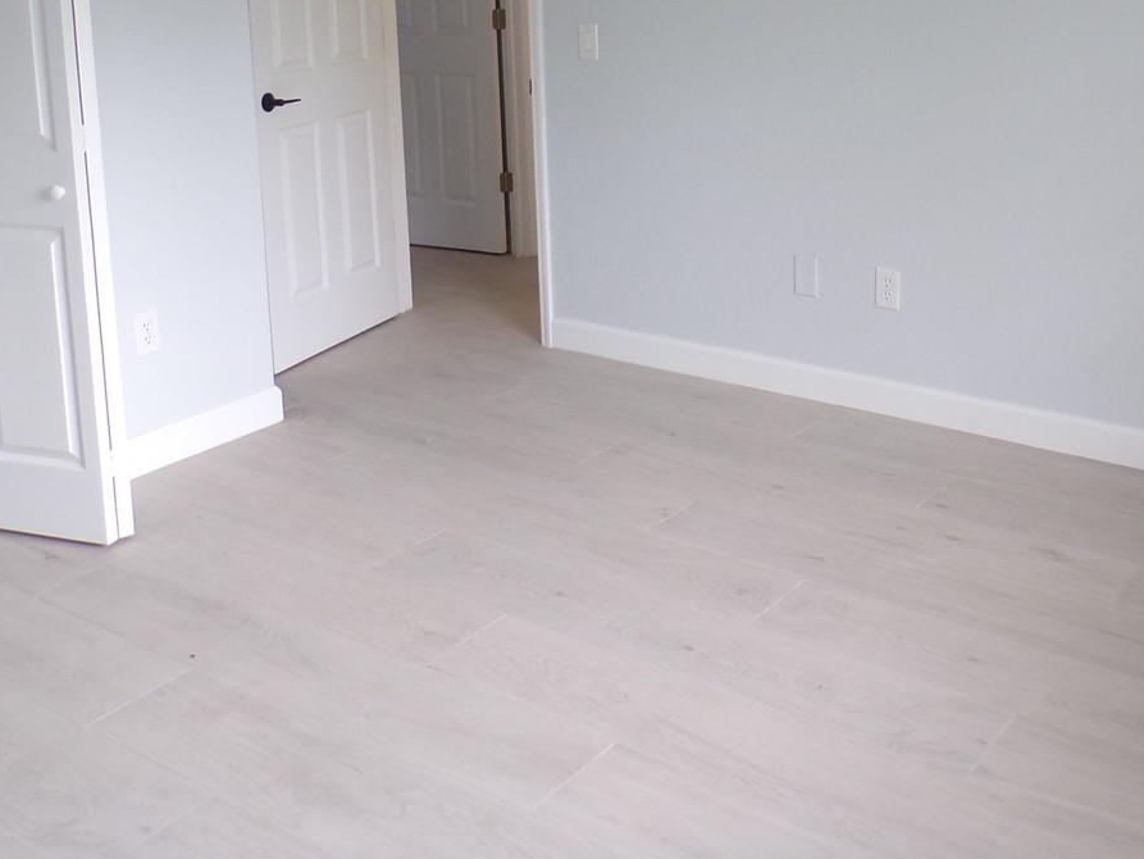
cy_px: 97
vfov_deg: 32.1
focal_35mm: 43
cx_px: 701
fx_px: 1421
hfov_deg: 43.6
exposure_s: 1/34
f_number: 3
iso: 162
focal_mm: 4.3
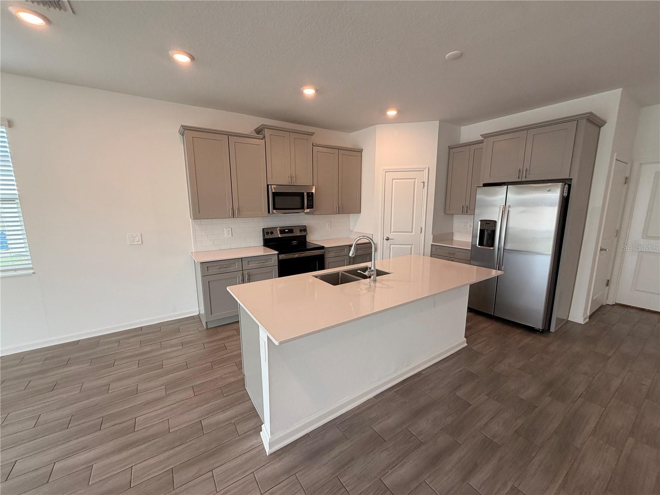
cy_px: 248
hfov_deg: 102.1
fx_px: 267
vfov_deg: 85.7
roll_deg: +0.3
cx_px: 330
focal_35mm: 14
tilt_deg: -9.5
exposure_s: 1/120
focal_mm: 2.22
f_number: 2.2
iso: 160
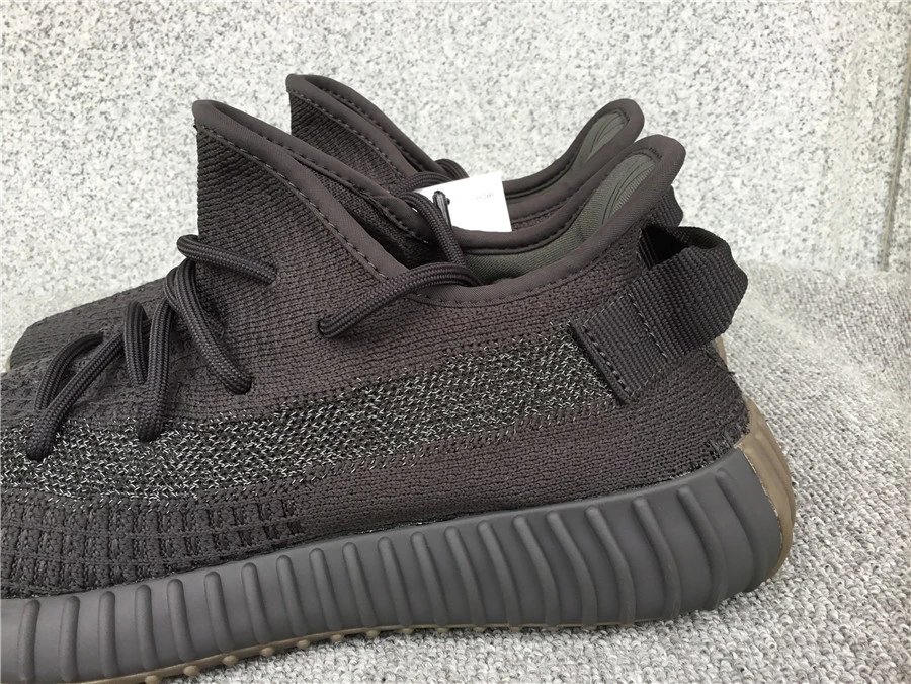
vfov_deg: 45.4
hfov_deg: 58.4
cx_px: 456
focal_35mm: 31
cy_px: 342
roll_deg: +2.7
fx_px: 816
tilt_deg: -20.0
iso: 40
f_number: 2.4
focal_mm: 3.3
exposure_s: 1/100
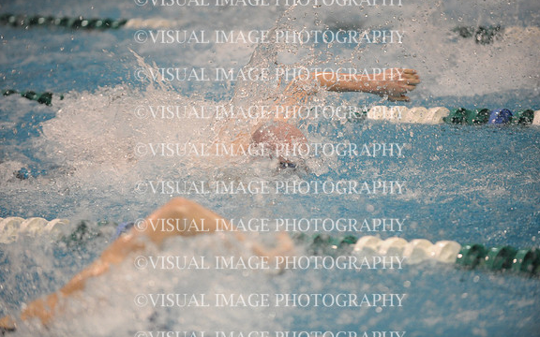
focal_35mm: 205
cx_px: 270
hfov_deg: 10.2
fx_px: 3017
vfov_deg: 6.4
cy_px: 168
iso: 3200
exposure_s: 1/400
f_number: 2.8
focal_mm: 200
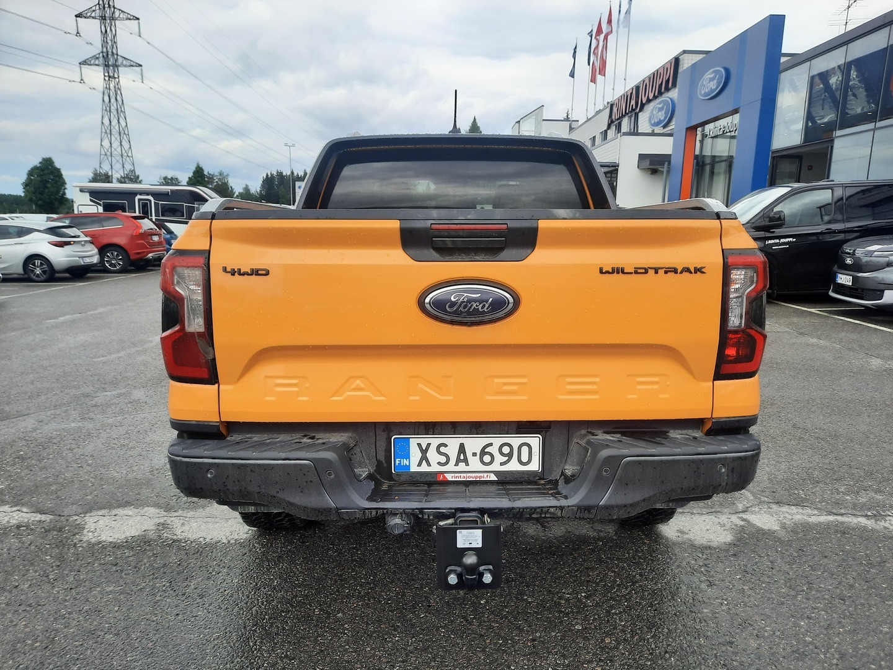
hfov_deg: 69.4
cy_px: 335
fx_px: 645
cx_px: 446
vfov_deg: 54.9
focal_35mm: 25
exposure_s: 1/303
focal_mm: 4.6
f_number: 2
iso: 32
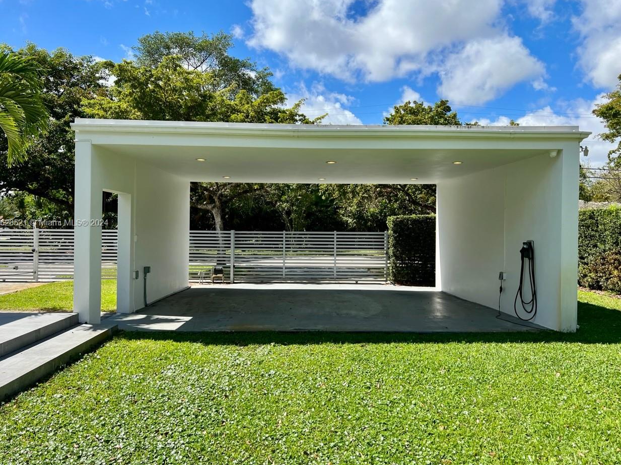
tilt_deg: -1.2
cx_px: 306
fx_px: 484
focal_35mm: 27
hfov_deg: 65.3
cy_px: 224
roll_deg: -0.6
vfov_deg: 51.3
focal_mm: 5.7
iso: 50
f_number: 1.5
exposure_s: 1/3460
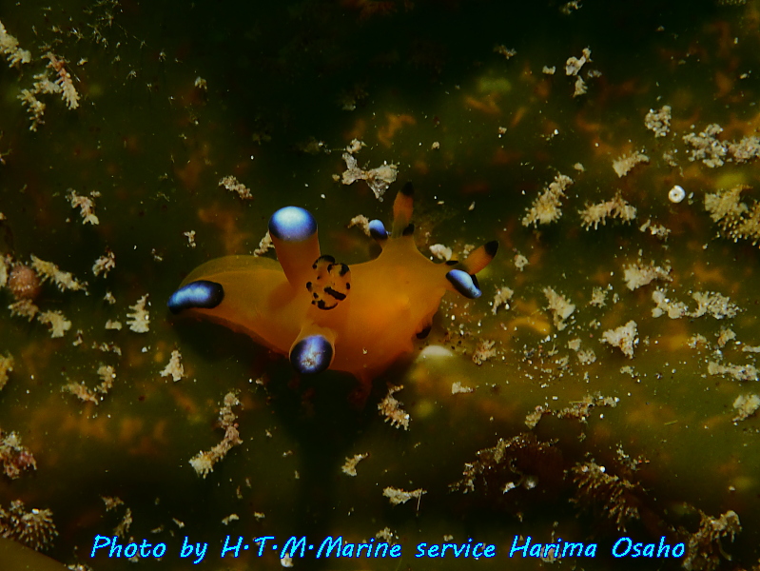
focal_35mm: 90
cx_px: 380
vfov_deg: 16.4
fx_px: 1977
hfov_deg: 21.8
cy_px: 286
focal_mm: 45
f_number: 11
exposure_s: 1/100
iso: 800
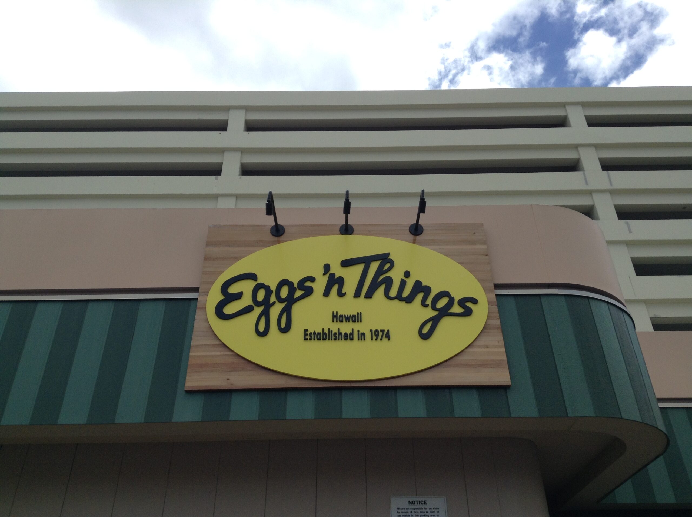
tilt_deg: +33.5
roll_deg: -0.6
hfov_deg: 55.4
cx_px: 346
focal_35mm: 33
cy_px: 258
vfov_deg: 42.8
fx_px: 659
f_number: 2.4
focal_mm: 3.3
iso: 25
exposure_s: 1/1318
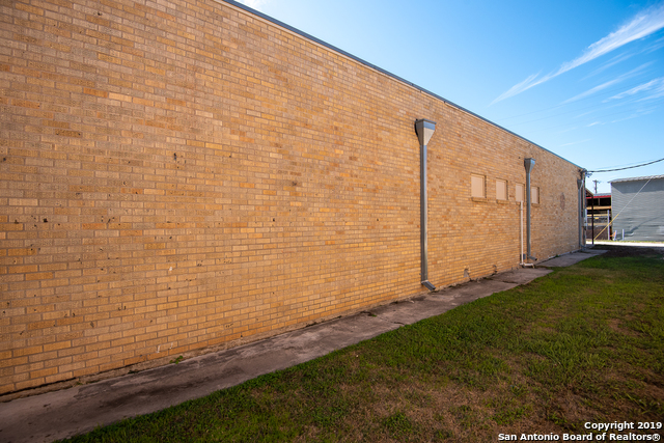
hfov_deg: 96.7
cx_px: 332
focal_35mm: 16
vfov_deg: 73.8
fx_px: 295
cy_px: 222
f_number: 6.3
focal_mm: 16
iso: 400
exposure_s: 1/800
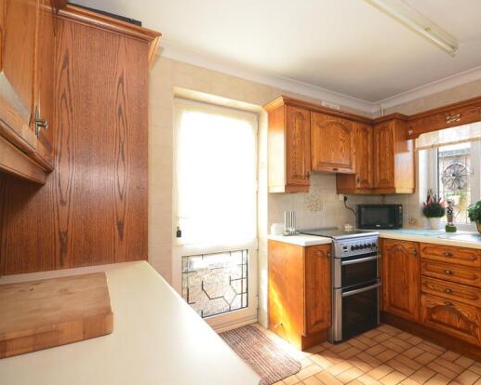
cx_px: 304
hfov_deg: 79.8
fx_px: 279
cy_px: 196
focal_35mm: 20
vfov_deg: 69.2
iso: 200
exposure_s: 1/15
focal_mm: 11
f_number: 7.1
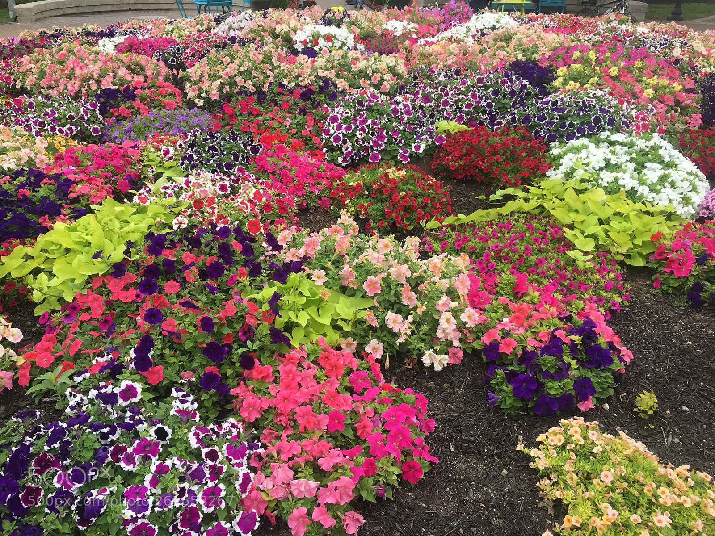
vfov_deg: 48.2
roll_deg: -0.2
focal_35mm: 29
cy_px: 268
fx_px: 599
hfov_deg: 61.7
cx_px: 358
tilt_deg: -27.5
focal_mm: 4.15
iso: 25
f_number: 2.2
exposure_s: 1/405
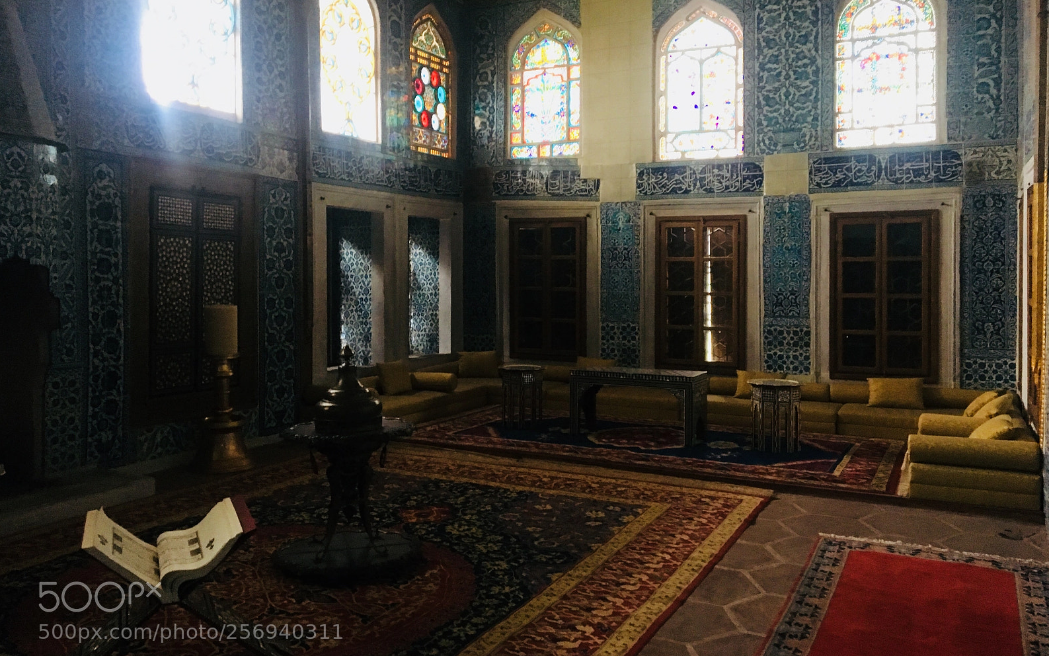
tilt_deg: -0.6
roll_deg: +0.1
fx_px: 886
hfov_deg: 61.2
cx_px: 526
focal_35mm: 31
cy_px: 287
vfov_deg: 40.5
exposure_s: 1/17
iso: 200
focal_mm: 4.15
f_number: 2.2
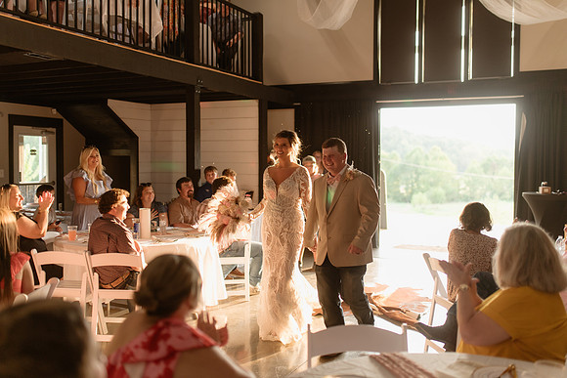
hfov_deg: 51.8
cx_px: 284
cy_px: 182
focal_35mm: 37
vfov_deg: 35.9
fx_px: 584
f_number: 1.4
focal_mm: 35
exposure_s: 1/200
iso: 320
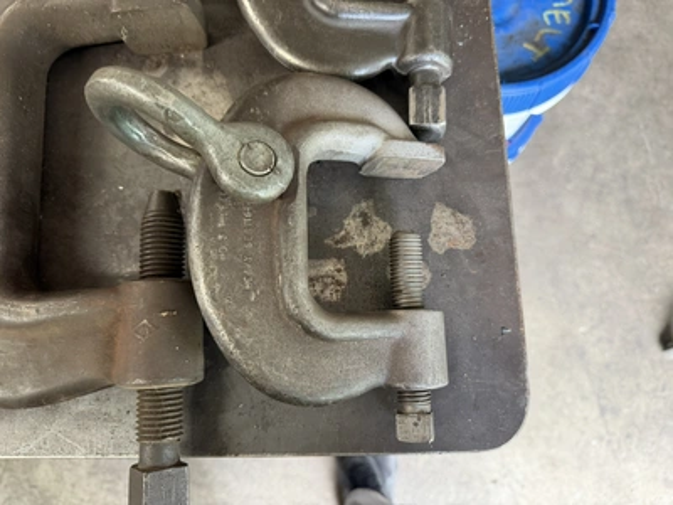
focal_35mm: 24
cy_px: 252
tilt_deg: -78.1
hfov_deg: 71.6
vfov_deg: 56.8
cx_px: 336
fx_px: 467
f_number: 1.78
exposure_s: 1/60
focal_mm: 6.76
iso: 250
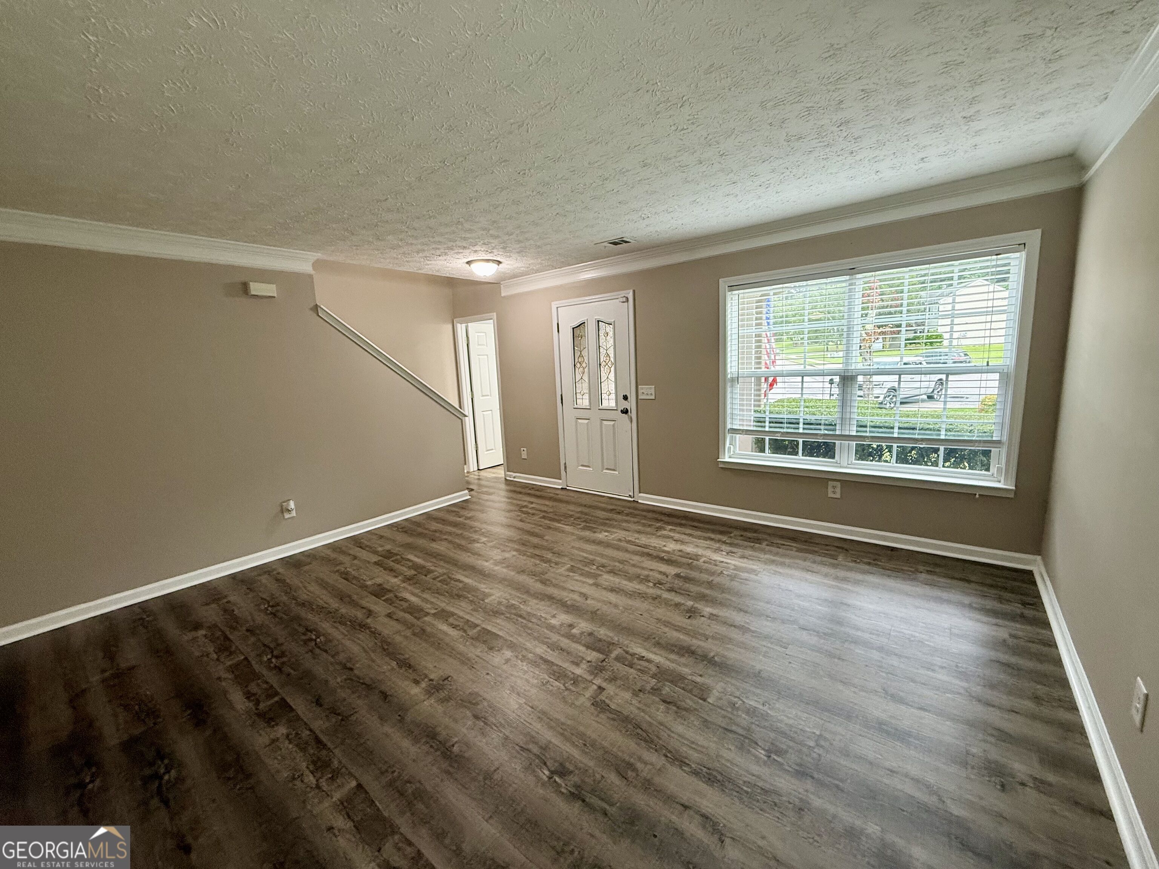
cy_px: 434
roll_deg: +2.4
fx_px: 469
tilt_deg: -7.4
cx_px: 580
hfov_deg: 102.1
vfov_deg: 85.7
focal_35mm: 14
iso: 200
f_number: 2.2
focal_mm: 2.22
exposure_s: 1/60
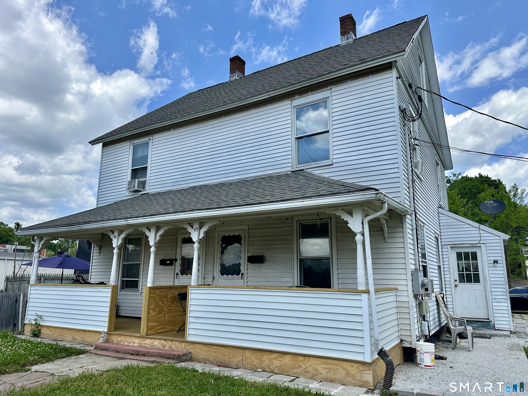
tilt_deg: +11.9
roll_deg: -1.2
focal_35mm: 24
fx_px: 366
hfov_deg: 71.6
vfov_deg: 56.8
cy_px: 198
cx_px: 264
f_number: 1.78
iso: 80
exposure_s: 1/3717
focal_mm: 6.86
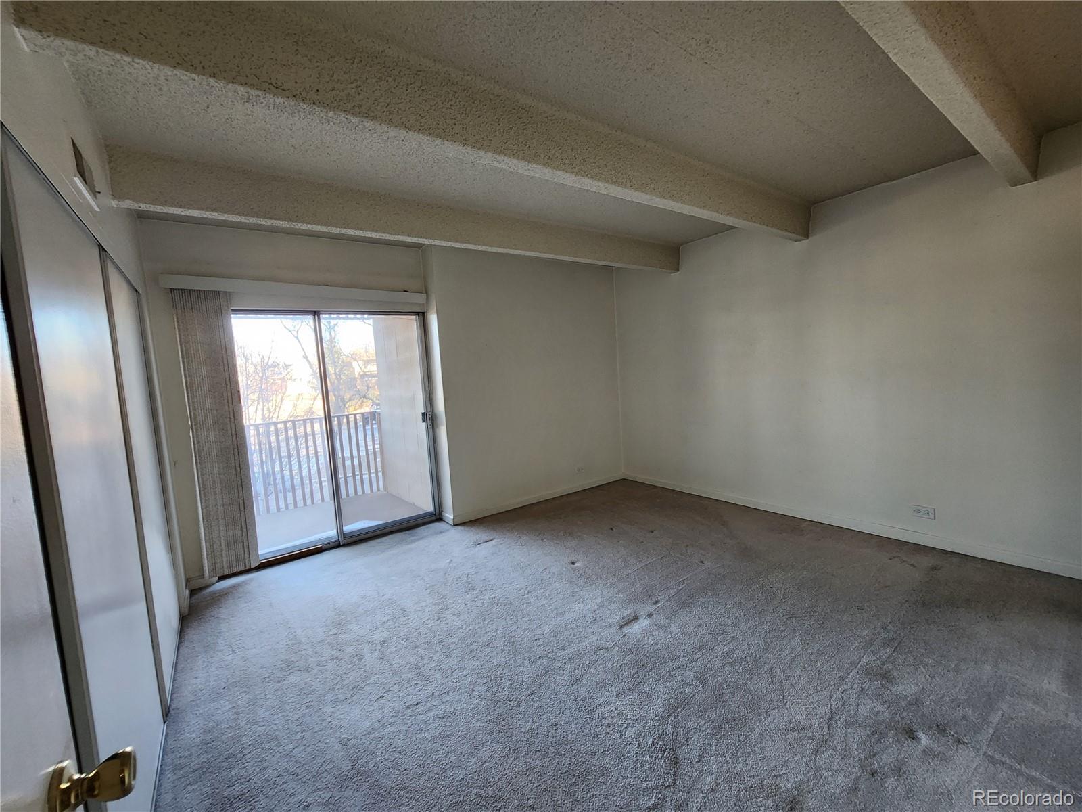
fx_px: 406
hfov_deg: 106.2
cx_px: 541
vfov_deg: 89.9
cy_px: 406
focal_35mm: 13
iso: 250
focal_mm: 2.2
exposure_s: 1/60
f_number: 2.2
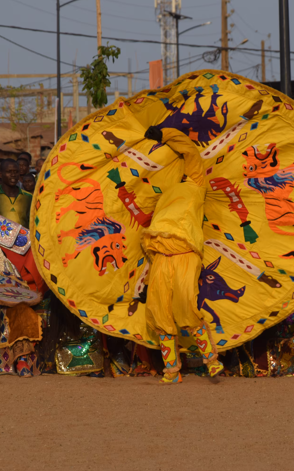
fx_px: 3538
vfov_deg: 7.6
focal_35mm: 276
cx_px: 208
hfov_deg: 4.8
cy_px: 236
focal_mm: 120
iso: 400
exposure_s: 1/640
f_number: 6.3
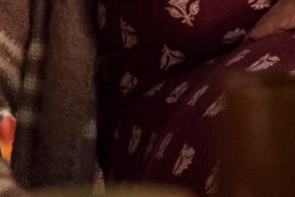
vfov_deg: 3.3
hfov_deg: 4.9
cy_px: -127
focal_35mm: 419
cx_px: 469
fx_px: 3435
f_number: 2.8
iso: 4000
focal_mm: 50
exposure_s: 1/160
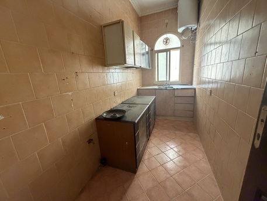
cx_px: 134
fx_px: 108
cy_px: 100
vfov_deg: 85.7
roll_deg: +3.6
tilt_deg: -13.4
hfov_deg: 102.0
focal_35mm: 14
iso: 500
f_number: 2.2
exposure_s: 1/50
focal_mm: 2.22
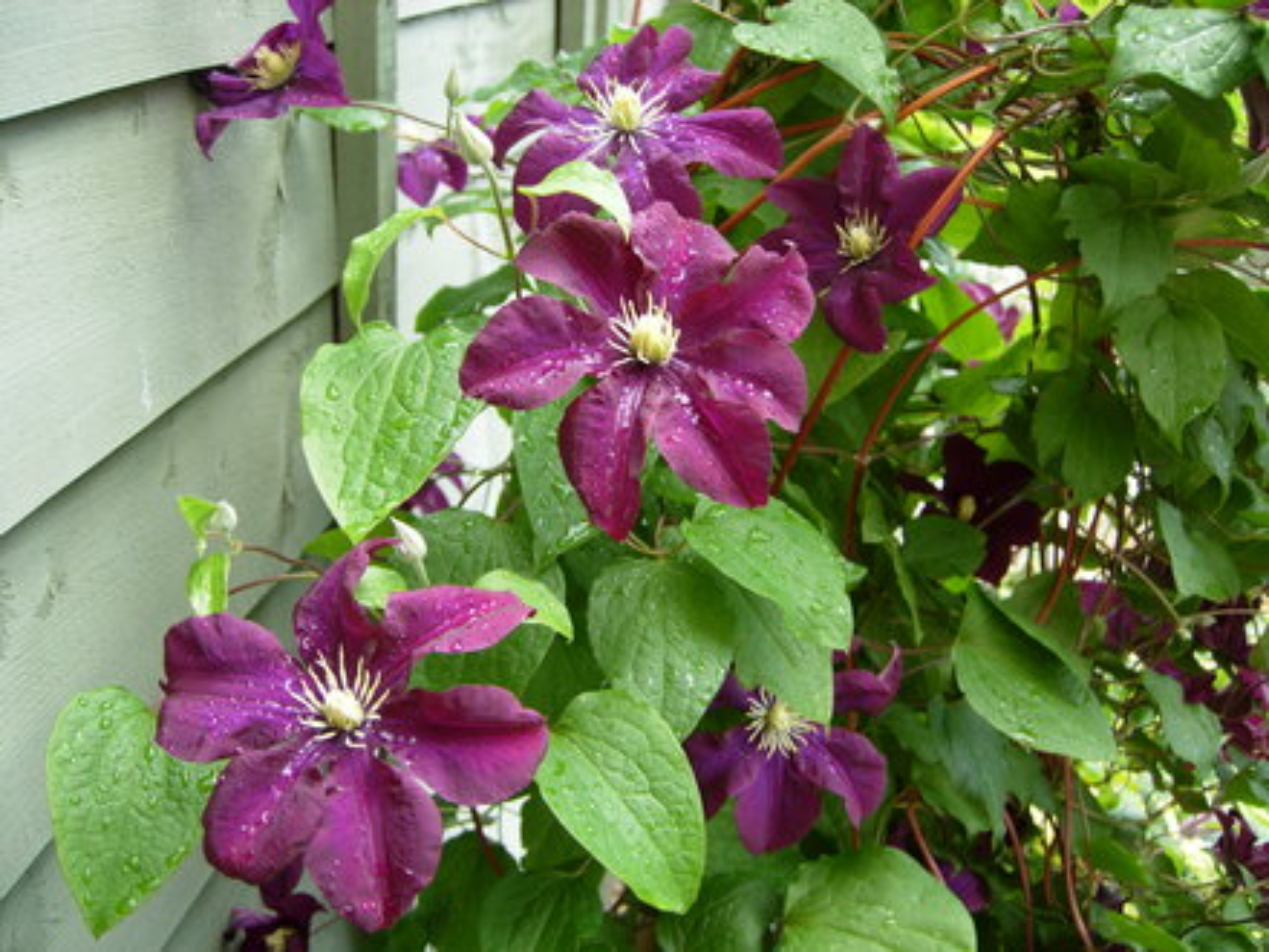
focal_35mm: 36
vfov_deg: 39.7
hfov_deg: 51.4
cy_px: 476
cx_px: 634
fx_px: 1320
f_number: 2.7
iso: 50
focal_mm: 7.5
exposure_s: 1/78.3
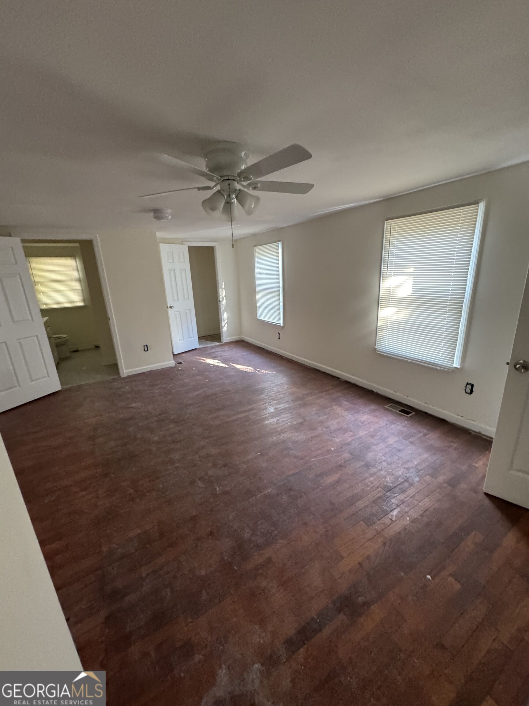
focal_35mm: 14
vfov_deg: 102.1
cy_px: 353
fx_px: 285
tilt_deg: -17.4
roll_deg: +1.9
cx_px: 264
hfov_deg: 85.7
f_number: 2.2
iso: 640
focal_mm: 2.22
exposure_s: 1/60
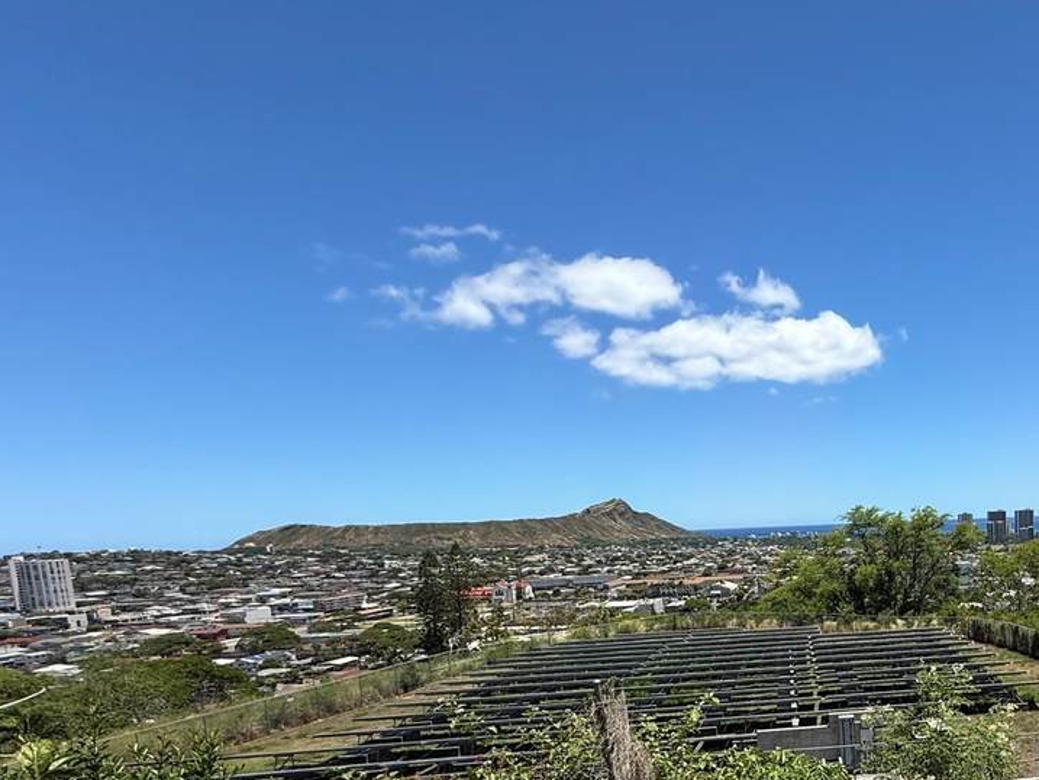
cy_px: 600
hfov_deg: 60.6
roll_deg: +1.7
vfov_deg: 52.1
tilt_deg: -5.9
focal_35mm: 25
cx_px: 901
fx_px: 751
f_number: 2.2
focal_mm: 2.22
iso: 50
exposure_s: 1/2165
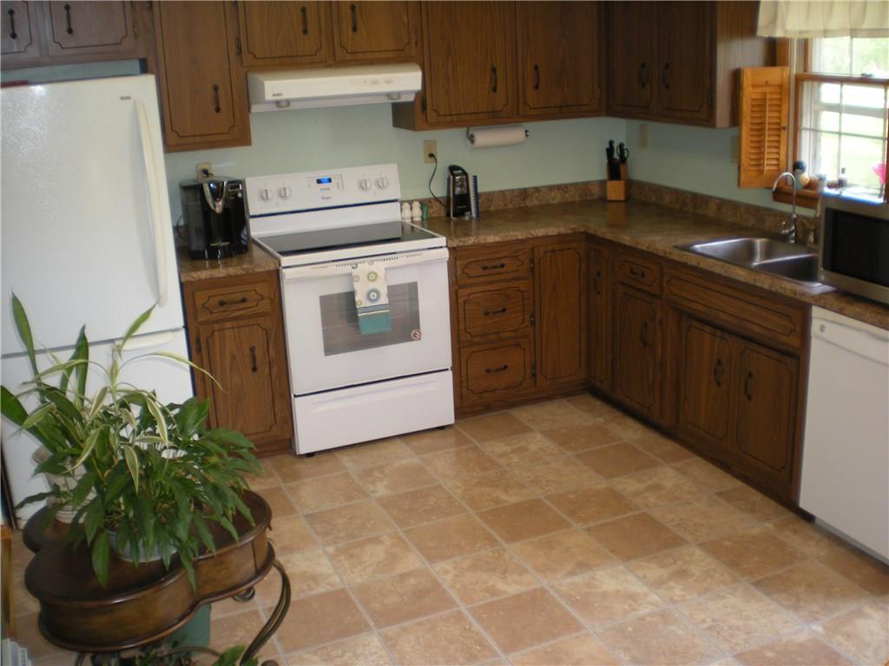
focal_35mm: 38
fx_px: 976
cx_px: 444
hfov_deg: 49.0
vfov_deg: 37.7
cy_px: 333
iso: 115
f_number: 3.1
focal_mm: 6.3
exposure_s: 1/30
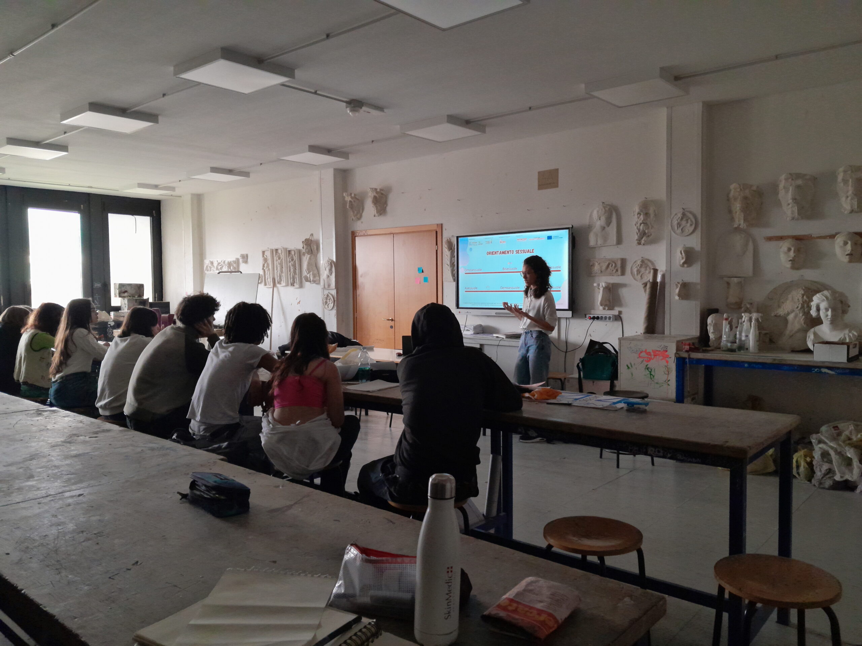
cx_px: 431
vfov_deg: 51.4
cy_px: 323
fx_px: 672
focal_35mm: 27
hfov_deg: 65.3
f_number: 1.8
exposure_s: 1/50
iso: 200
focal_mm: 4
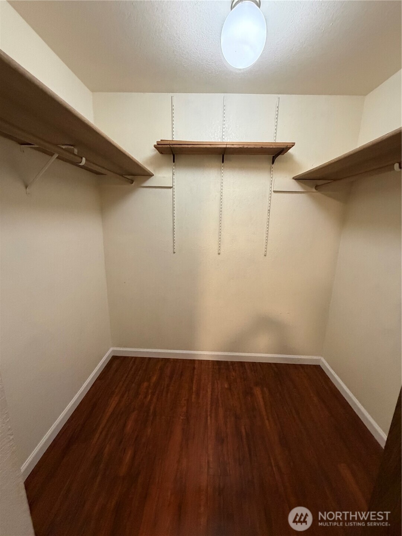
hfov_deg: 85.7
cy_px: 268
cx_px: 201
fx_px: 217
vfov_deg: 102.1
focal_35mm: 14
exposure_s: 1/60
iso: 500
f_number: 2.2
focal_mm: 2.22
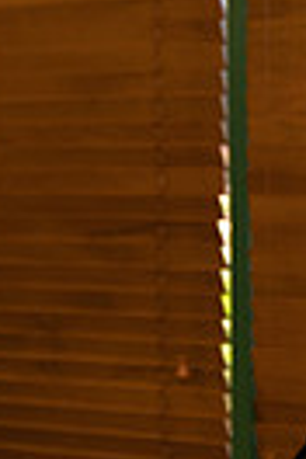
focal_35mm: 136
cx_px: 876
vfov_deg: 15.1
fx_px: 1734
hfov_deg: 8.6
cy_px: 228
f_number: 2.8
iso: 400
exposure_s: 1/200
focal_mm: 31
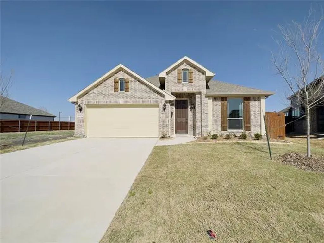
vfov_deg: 85.7
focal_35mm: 14
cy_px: 122
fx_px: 131
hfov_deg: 102.1
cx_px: 162
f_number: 2.2
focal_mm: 2.22
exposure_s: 1/5291
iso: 50
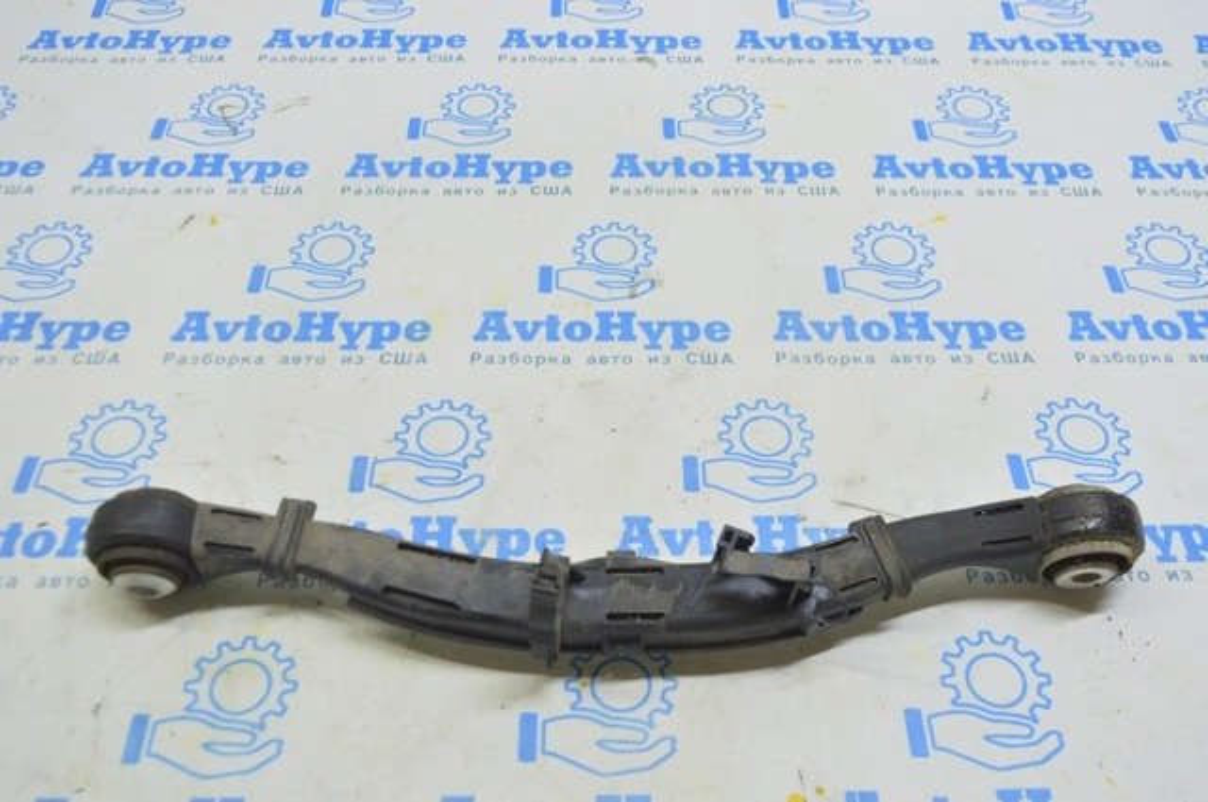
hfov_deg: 55.2
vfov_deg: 38.3
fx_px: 1156
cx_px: 604
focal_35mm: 34
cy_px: 401
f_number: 5.6
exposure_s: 1/20
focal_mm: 23
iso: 400
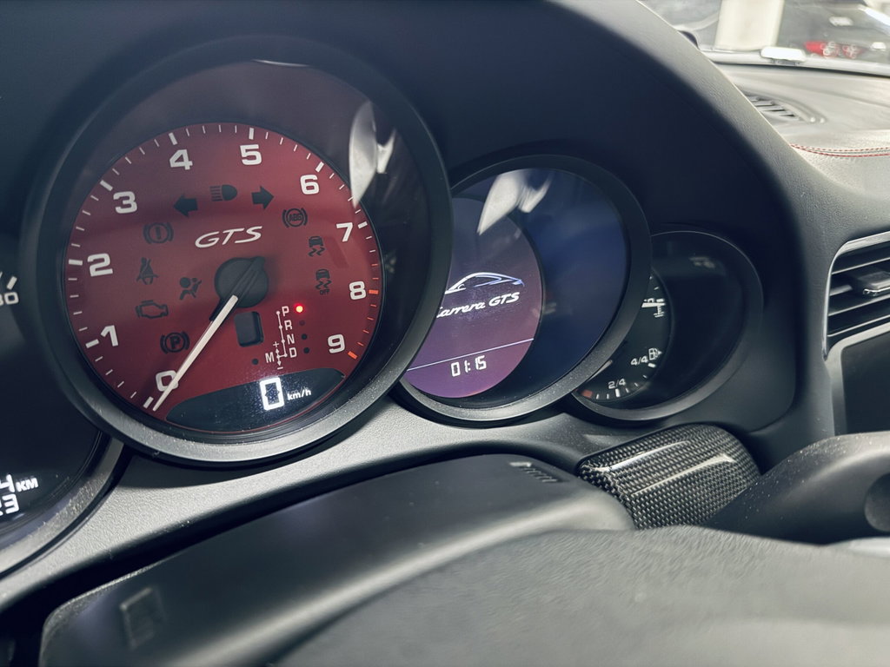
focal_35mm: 24
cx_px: 445
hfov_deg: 71.6
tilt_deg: -24.9
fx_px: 617
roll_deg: -1.1
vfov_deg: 56.8
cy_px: 334
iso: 1250
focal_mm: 6.76
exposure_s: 1/17
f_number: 1.78
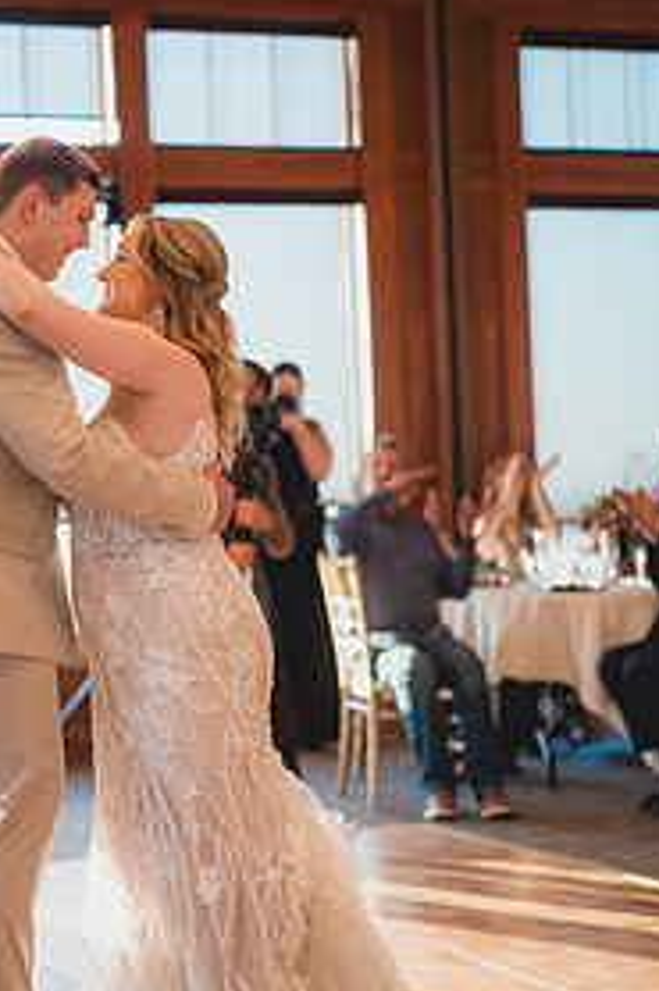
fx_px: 2227
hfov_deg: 16.8
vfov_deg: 25.1
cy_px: 542
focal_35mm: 81
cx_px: 189
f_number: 1.4
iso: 1250
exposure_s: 1/1250
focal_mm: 50
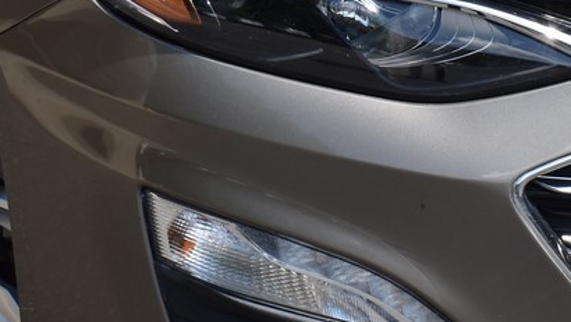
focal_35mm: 184
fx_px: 2787
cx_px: 252
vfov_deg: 6.5
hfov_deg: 11.7
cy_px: -135
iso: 140
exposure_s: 1/250
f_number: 8
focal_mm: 30
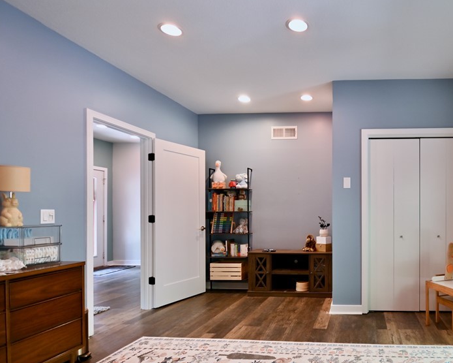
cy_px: 211
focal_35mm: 22
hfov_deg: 69.2
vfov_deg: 62.8
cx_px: 349
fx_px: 295
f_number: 4
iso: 125
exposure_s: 1/10
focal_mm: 10
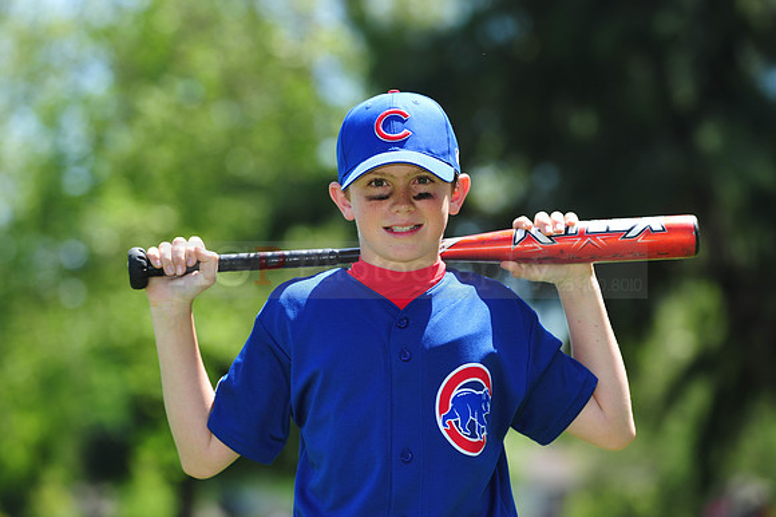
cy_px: 258
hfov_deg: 10.3
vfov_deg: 6.9
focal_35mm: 200
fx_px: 4308
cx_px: 388
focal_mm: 200
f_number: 5.6
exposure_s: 1/400
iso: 200
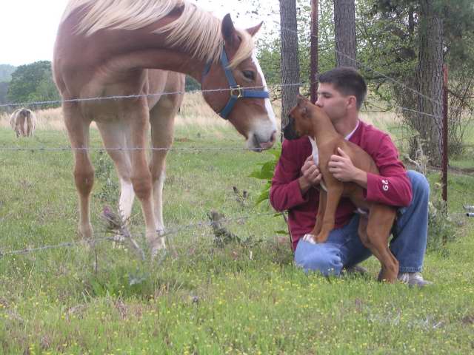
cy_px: 178
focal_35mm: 95
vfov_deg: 15.6
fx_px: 1301
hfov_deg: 20.7
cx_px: 237
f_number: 4.4
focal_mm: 14.5
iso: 100
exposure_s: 1/88.5
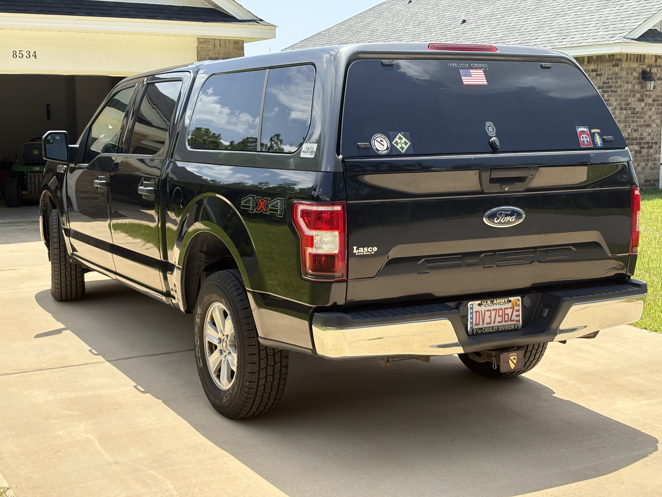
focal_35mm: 52
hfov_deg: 36.8
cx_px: 331
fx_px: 994
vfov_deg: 28.0
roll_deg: +0.4
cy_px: 248
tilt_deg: -7.4
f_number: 1.6
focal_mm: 5.96
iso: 50
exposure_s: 1/1517
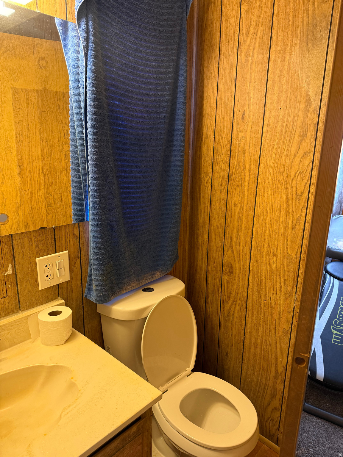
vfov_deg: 71.6
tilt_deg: -13.1
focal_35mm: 24
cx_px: 172
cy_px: 228
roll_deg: -1.6
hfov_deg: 56.8
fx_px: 317
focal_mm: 6.76
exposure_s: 1/60
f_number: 1.78
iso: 250
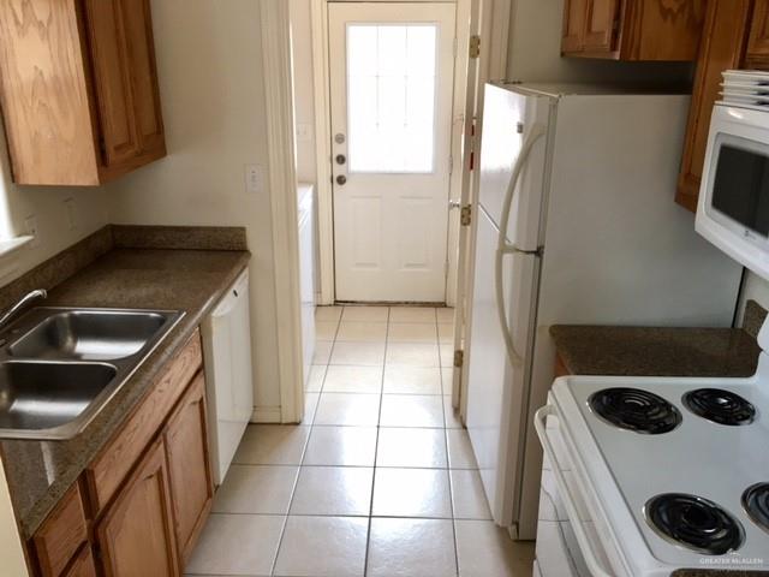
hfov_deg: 61.7
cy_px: 288
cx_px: 384
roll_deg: -0.7
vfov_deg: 48.2
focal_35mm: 29
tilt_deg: -17.5
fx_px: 644
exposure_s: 1/15
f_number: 2.2
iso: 25
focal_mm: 4.15
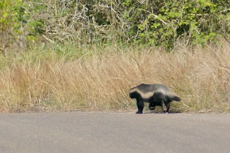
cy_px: 76
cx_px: 115
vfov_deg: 1.7
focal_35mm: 800
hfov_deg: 2.6
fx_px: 5105
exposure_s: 1/4000
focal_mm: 146
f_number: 4
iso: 640
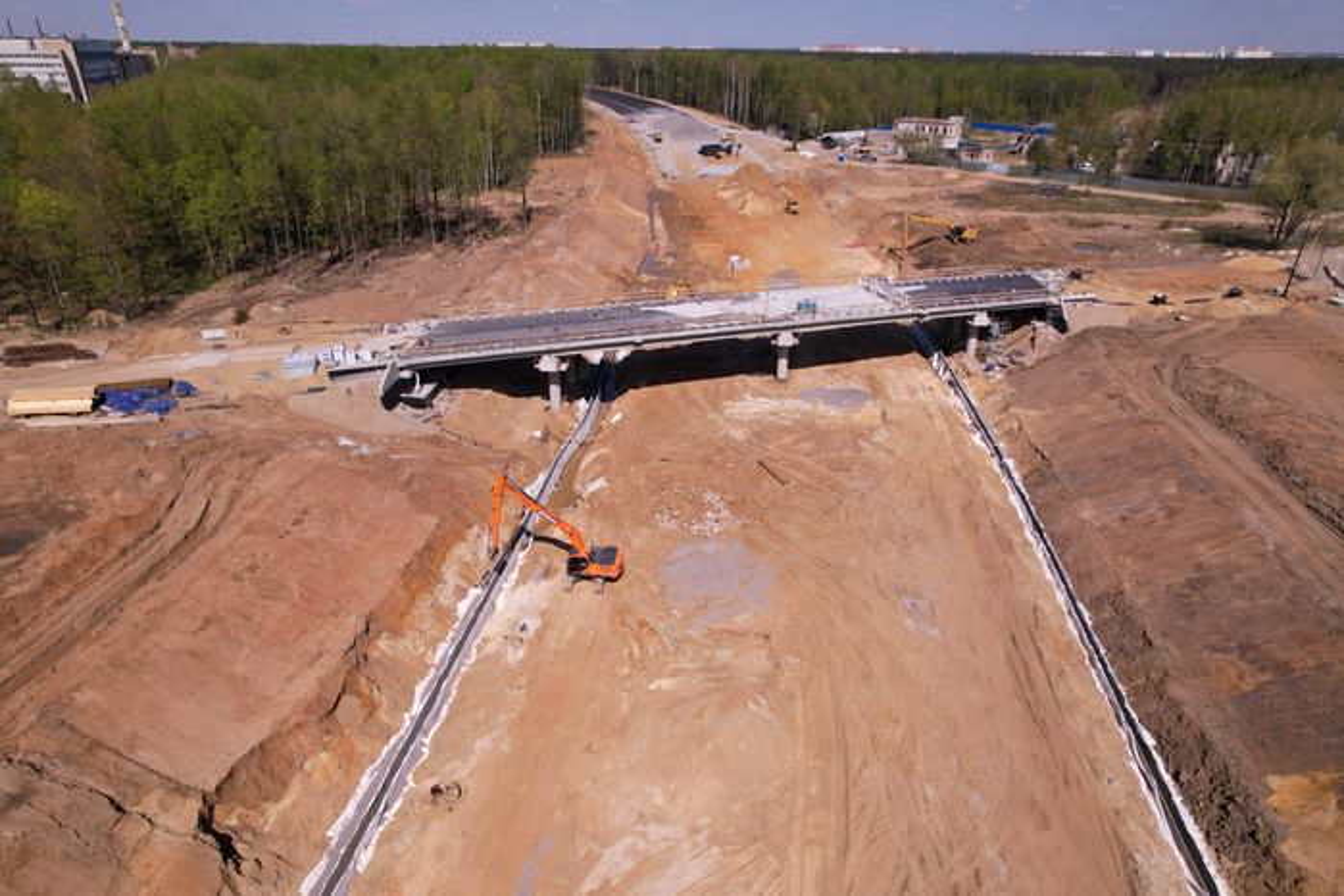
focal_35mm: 22
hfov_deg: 78.6
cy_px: 448
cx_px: 672
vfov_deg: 57.2
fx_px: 821
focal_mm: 8.38
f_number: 2.8
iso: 100
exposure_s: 1/90
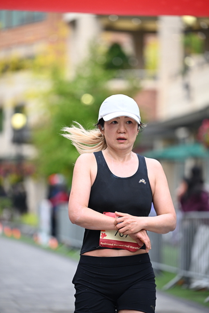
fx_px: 1305
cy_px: 156
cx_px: 104
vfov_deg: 13.7
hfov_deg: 9.2
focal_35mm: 150
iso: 1000
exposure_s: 1/2000
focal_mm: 150
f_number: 2.8
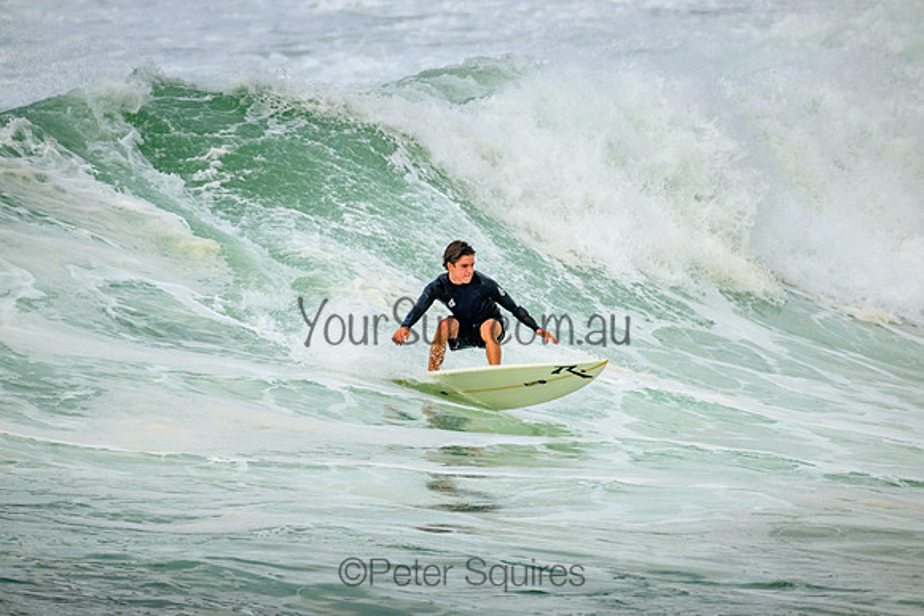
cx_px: 462
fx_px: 20537
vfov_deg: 1.7
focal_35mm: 800
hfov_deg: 2.6
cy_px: 308
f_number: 11
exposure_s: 1/2500
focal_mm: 800
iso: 1000
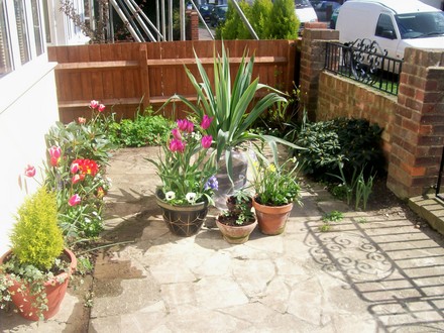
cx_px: 222
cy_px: 166
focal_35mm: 36
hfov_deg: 51.4
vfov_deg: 39.7
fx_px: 462
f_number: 4.8
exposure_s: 1/281
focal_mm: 6
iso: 80
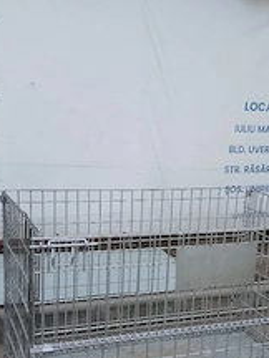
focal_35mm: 50
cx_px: 173
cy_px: 237
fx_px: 518
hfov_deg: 29.0
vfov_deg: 37.8
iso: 25
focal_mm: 3.98
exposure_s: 1/50
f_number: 1.8
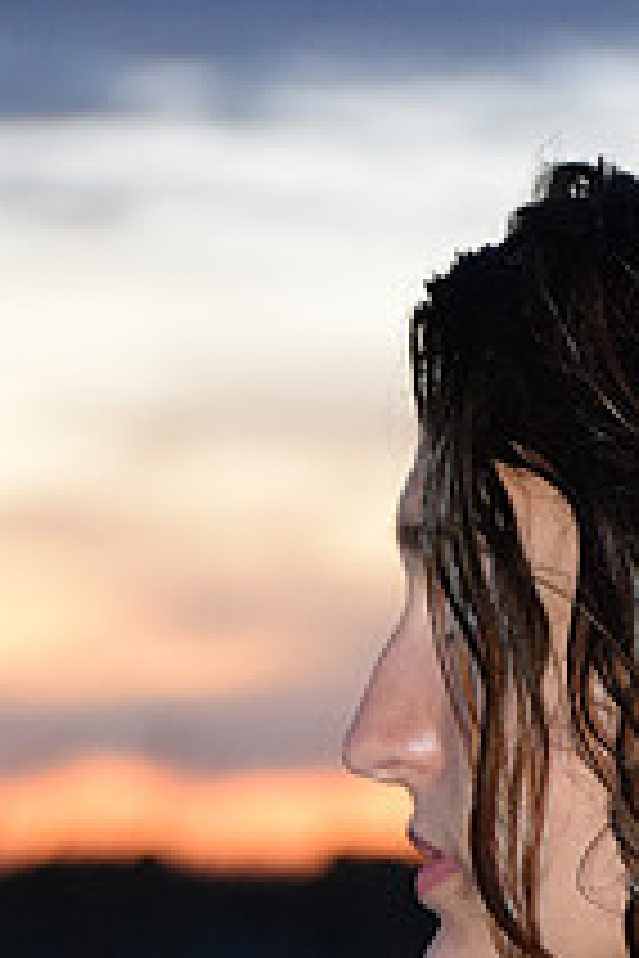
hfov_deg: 6.1
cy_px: 1039
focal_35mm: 224
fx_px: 5973
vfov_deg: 9.1
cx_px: 610
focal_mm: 55
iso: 3200
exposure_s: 1/13
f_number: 4
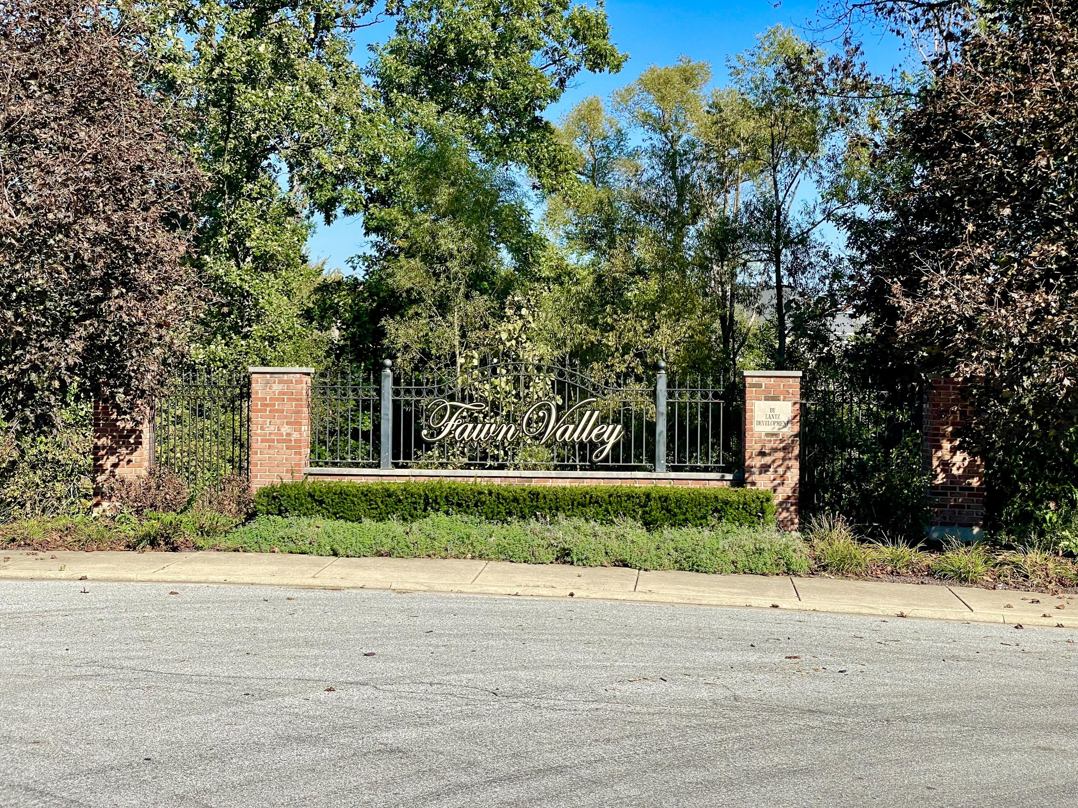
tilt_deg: -0.9
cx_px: 539
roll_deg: -0.2
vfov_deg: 28.0
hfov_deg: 36.8
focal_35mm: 52
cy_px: 404
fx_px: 1619
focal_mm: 6
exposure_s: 1/1199
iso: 25
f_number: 2
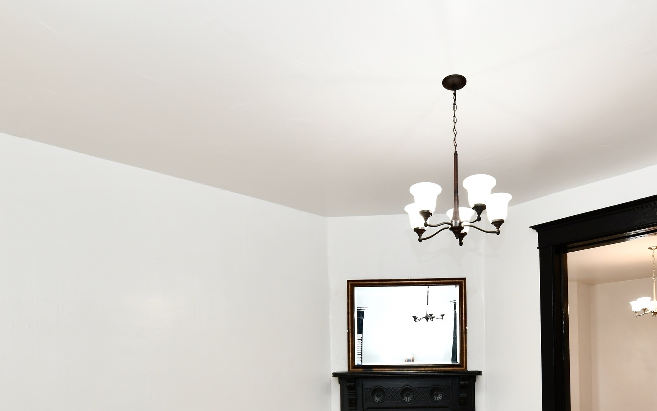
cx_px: 390
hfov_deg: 71.9
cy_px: 381
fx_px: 448
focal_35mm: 25
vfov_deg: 44.2
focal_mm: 14
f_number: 6.3
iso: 640
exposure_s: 1/60
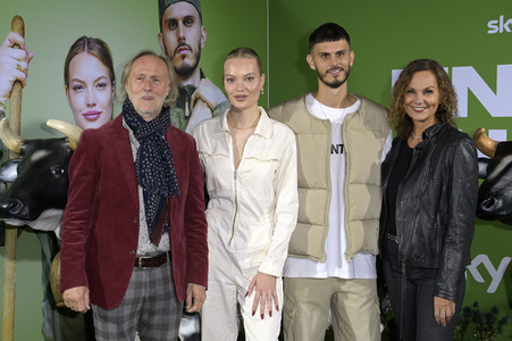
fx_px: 782
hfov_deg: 36.3
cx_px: 256
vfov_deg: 24.6
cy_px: 170
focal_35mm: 55
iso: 2500
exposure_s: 1/250
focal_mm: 55
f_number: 5.6
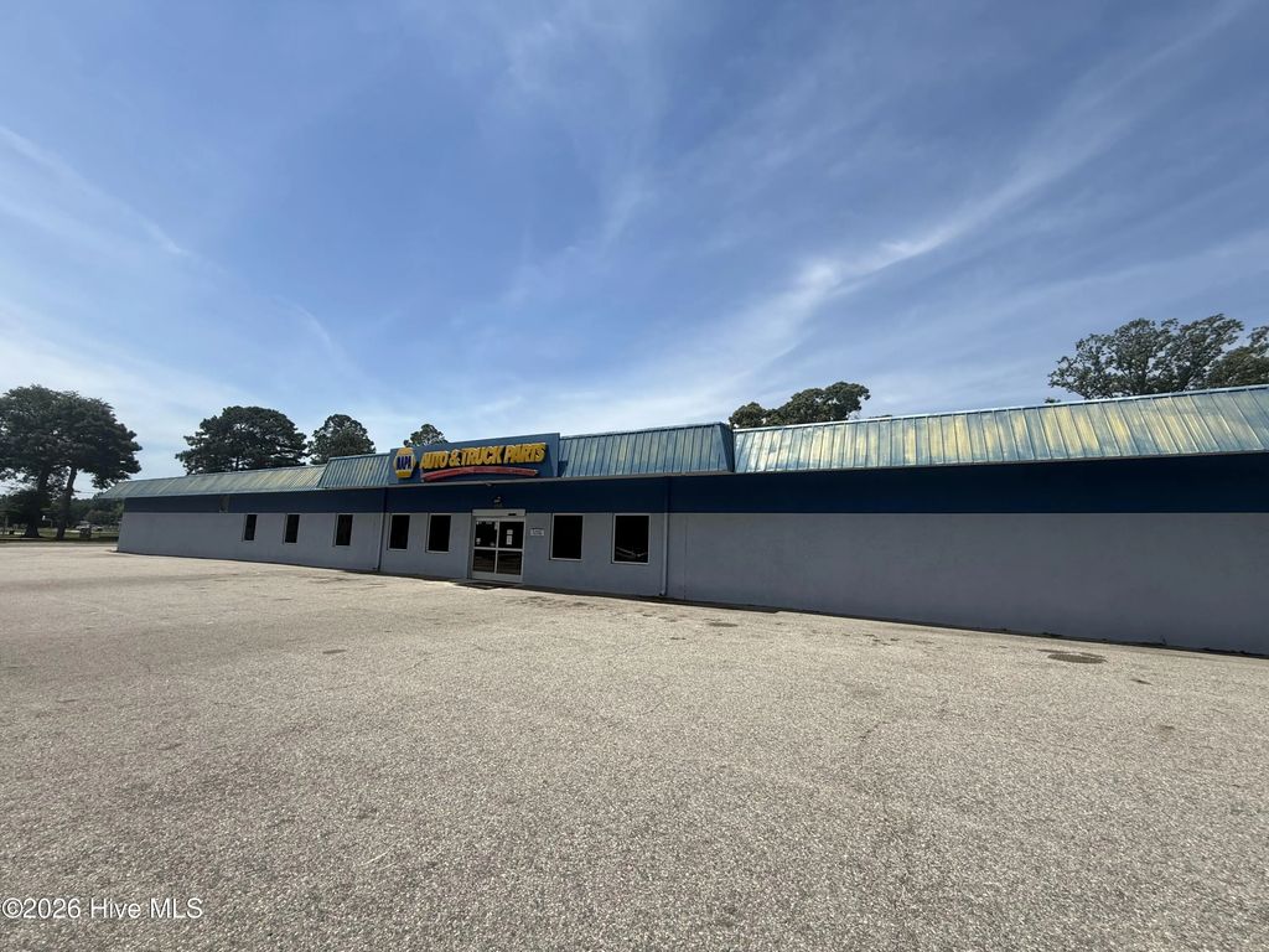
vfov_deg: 85.7
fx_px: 513
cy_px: 476
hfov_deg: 102.1
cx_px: 634
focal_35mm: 14
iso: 50
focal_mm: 2.22
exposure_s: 1/2841
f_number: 2.2
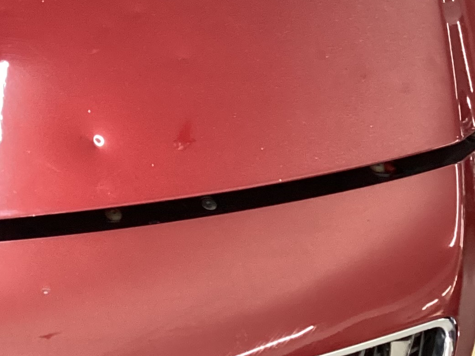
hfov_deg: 18.8
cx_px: -145
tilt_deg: -33.3
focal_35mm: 97
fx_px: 1331
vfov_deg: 14.6
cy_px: -97
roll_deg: -0.2
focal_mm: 3.3
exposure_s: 1/60
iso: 320
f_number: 2.4
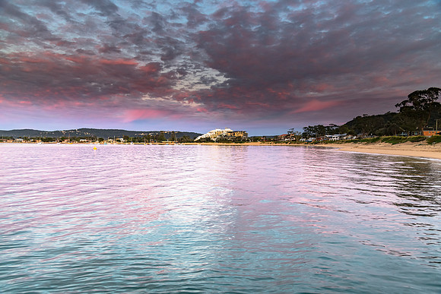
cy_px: 147
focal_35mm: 24
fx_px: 295
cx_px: 220
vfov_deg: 53.0
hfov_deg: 73.5
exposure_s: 1/13
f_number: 4
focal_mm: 24
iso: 400
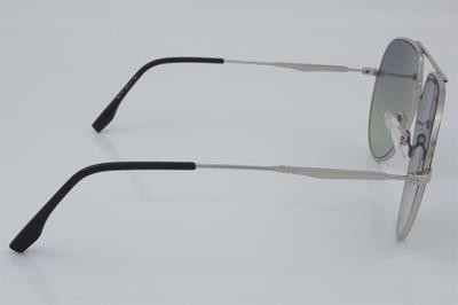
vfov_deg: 18.2
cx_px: 229
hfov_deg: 27.0
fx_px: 953
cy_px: 152
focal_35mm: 75
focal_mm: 50
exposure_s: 1/4
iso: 100
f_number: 32
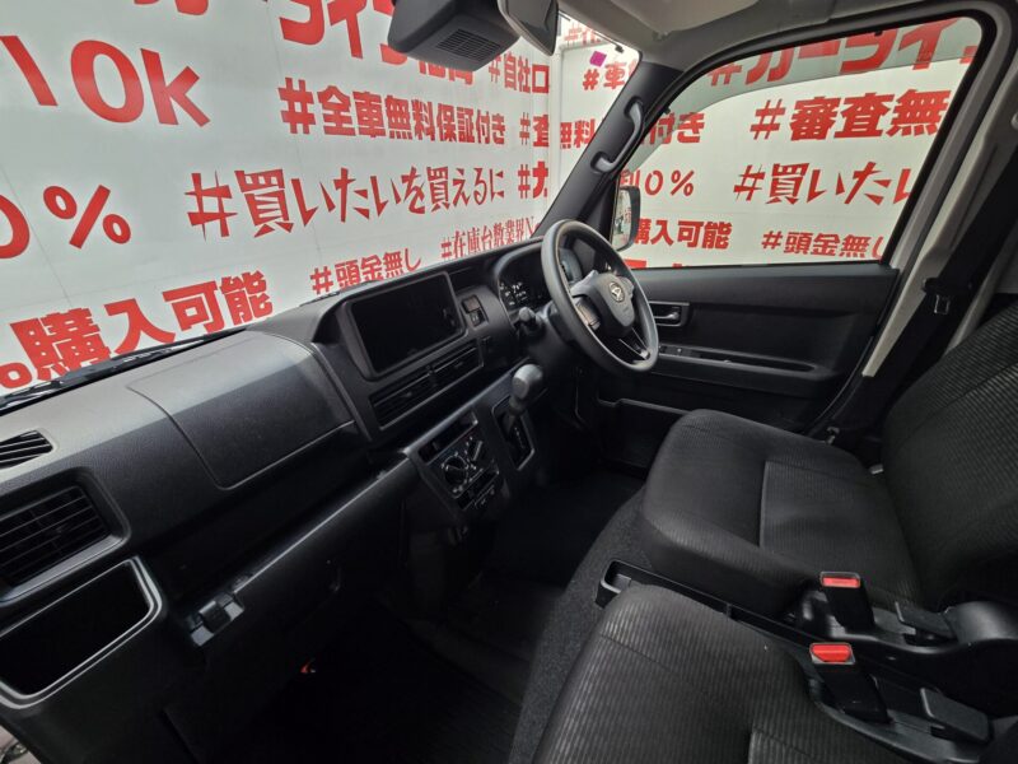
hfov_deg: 106.2
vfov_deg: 89.9
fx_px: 382
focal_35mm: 13
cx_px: 509
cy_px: 382
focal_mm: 2.2
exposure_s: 1/100
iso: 64
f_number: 2.2
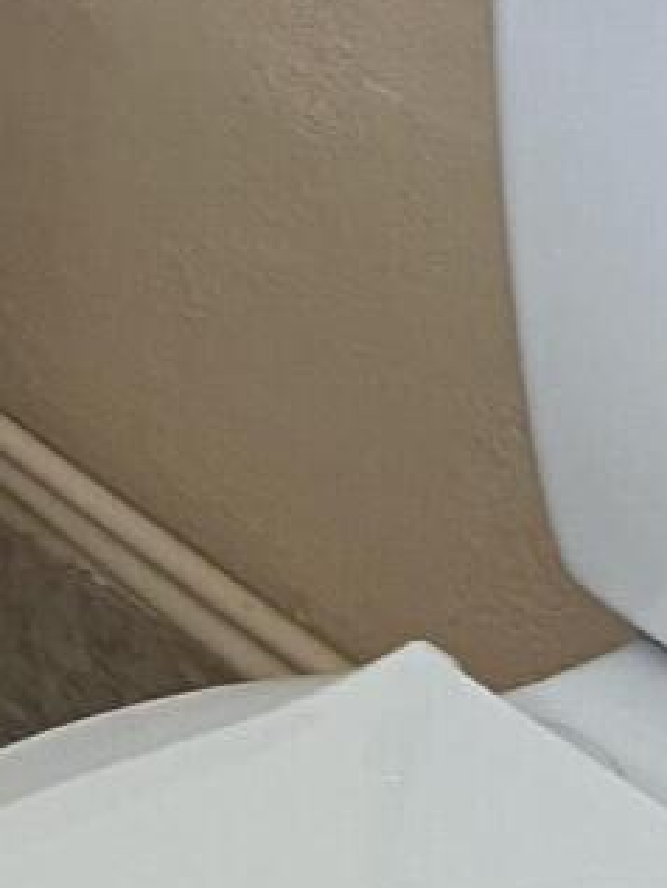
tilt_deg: -19.5
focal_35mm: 164
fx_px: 4211
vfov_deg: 11.1
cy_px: -804
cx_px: -656
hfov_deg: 8.6
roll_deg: +0.3
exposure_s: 1/60
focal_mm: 5.7
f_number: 1.5
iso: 100
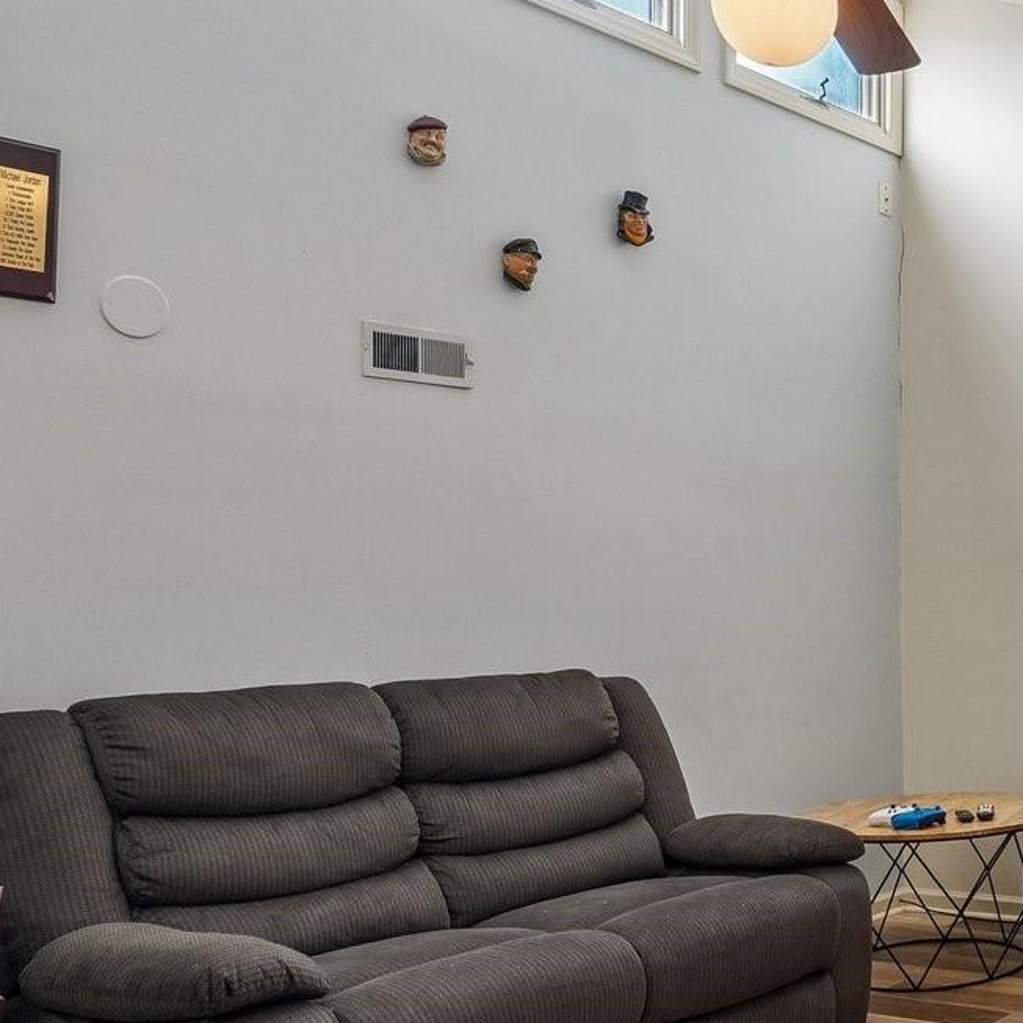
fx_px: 1337
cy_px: 631
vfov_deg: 41.6
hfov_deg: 31.9
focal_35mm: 40
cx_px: 1328
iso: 400
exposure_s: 1/10
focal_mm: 10
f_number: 8
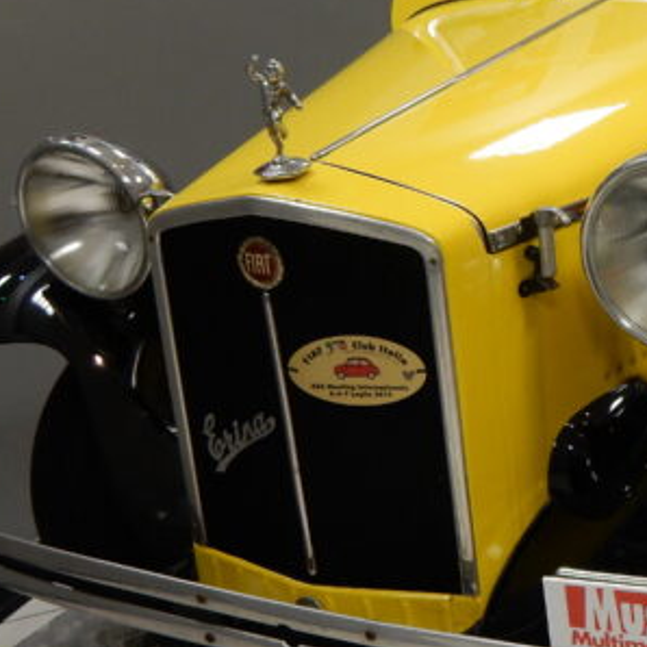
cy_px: 280
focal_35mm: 57
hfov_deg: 28.1
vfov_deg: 30.0
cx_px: 660
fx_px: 1205
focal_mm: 4.5
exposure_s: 1/30
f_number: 3.7
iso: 200
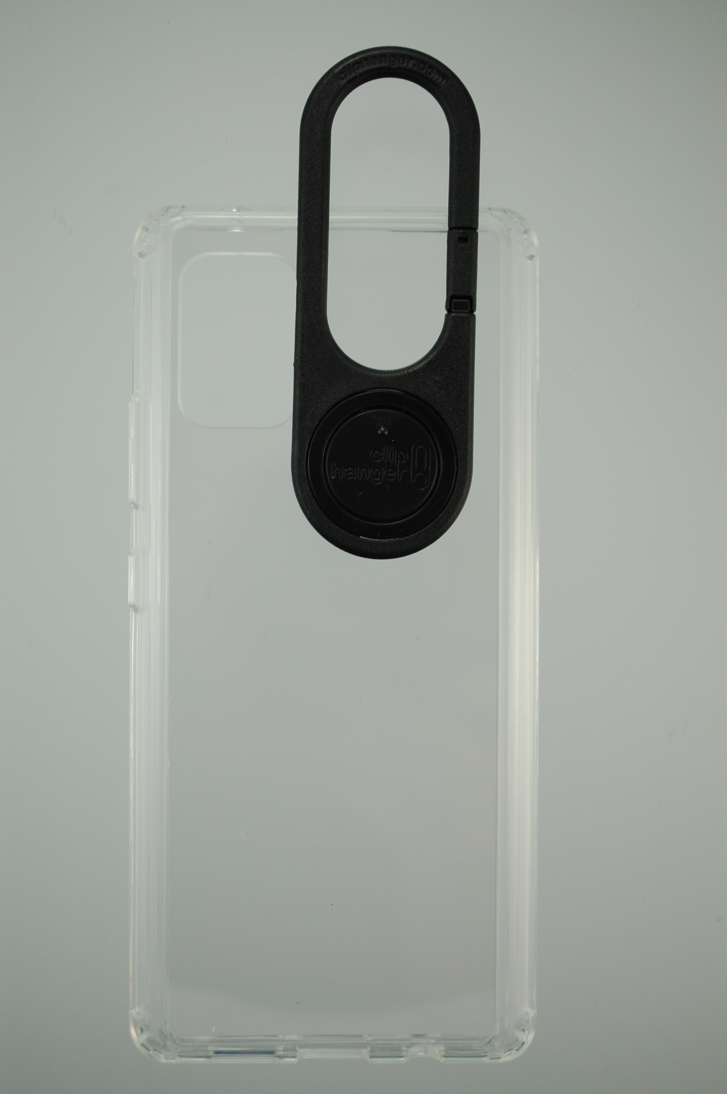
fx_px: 1730
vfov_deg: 35.1
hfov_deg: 23.7
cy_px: 547
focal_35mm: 57
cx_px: 364
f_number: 5.3
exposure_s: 1/80
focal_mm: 38
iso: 400
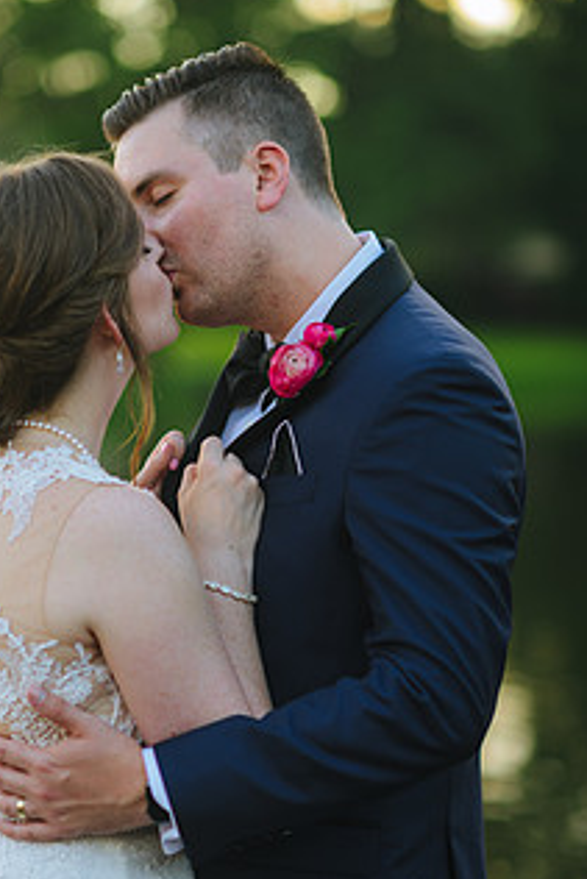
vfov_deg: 16.9
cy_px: 540
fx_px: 2956
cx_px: 220
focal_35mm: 121
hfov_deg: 11.3
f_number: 2
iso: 100
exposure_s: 1/125
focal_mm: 85
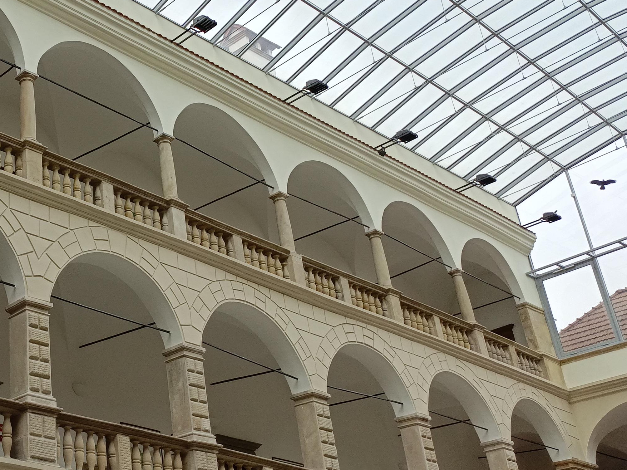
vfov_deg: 28.5
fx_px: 924
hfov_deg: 34.8
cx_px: 33
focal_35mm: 51
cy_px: 191
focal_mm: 4.76
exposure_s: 1/224
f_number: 1.69
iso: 112
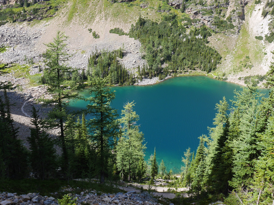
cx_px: 137
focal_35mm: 36
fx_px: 285
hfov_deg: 51.3
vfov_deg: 39.7
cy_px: 102
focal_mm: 18
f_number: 7.1
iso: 200
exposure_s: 1/250
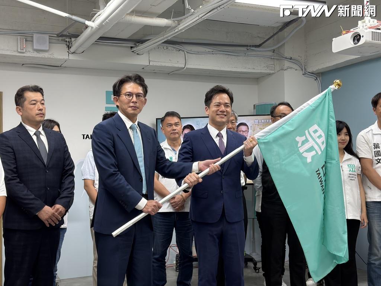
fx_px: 528
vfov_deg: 30.3
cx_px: 190
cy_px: 143
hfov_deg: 39.7
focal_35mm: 48
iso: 64
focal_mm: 6.76
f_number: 1.78
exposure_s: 1/60
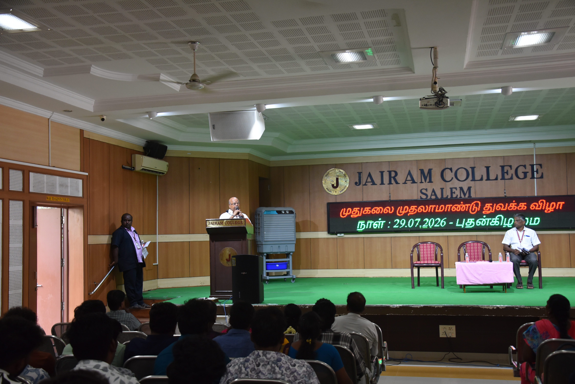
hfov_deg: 49.5
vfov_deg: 34.2
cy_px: 192
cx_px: 288
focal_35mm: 39
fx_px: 623
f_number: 4.5
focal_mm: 26
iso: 800
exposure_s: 1/80
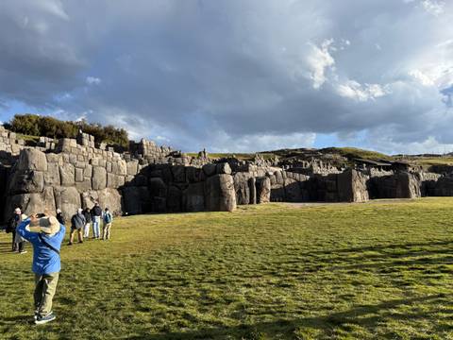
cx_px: 226
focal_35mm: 24
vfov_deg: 56.8
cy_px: 170
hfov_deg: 71.6
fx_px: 314
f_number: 1.78
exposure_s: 1/2525
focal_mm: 6.76
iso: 80
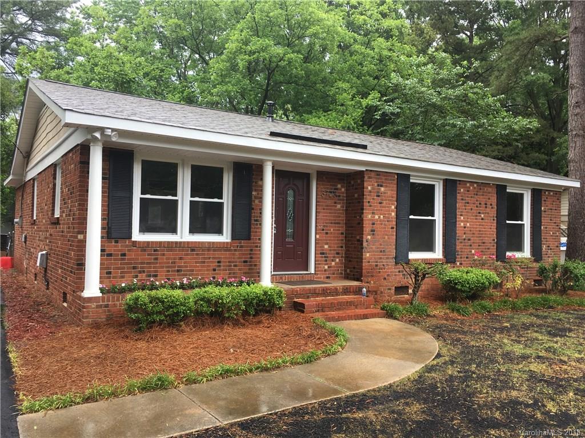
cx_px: 292
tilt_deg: +1.7
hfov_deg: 61.7
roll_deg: -1.9
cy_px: 219
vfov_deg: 48.2
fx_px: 490
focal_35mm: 29
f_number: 2.2
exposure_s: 1/295
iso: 25
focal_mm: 4.15
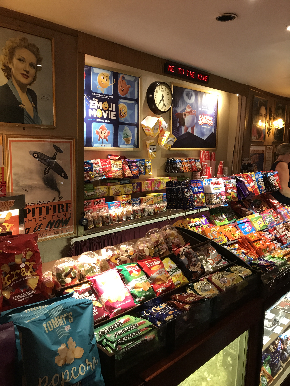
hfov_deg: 49.7
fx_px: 313
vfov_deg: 63.4
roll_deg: +1.0
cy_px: 193
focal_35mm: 28
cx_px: 145
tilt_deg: -5.9
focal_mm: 3.99
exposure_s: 1/17
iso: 64
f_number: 1.8
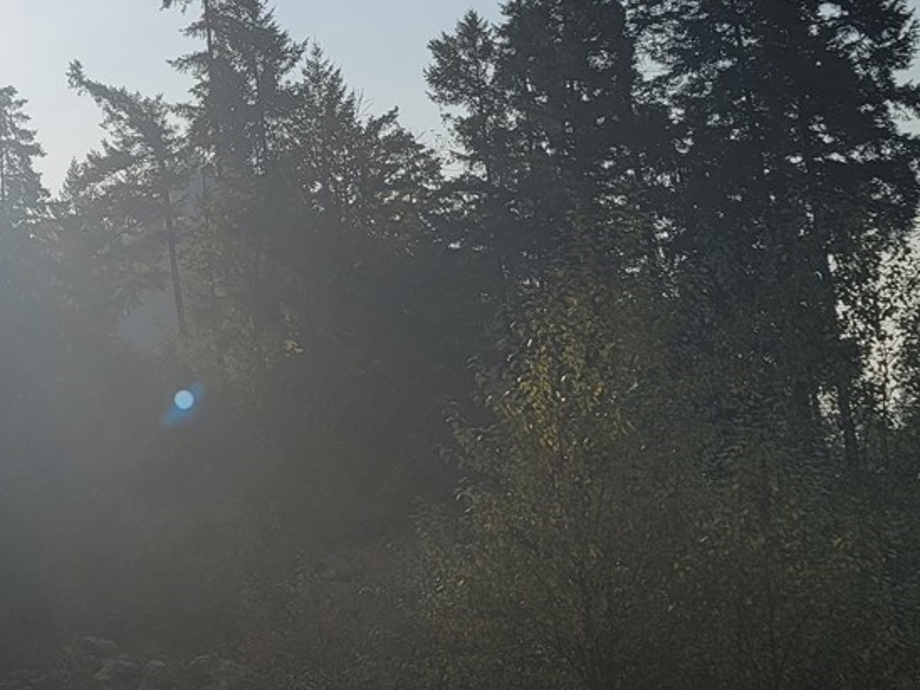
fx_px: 1940
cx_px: 29
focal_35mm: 73
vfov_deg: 20.0
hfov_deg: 25.5
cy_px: 166
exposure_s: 1/3436
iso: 20
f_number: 1.8
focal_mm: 7
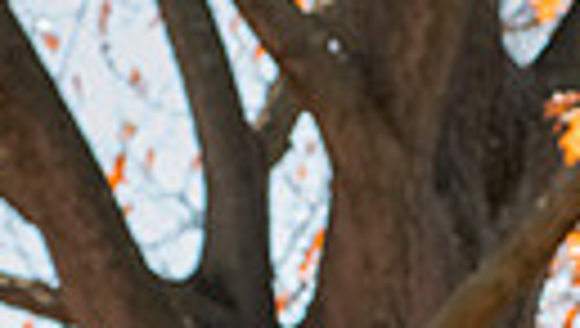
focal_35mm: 377
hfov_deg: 5.7
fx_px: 5806
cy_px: 672
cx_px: 805
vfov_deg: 3.2
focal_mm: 80
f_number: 8
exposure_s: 1/320
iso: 400
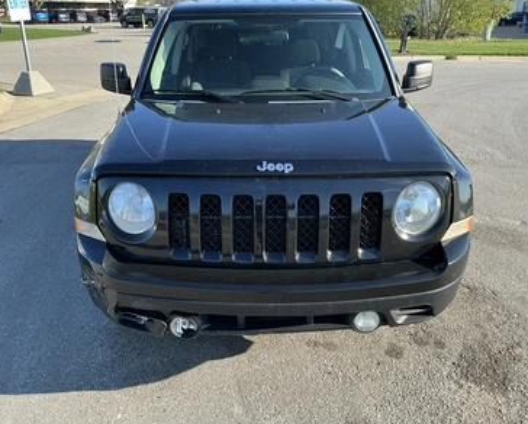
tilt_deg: -21.1
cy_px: 216
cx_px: 257
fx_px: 469
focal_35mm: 30
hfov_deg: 58.7
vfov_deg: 48.6
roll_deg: -0.5
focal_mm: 3
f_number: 1.8
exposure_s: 1/386
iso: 25
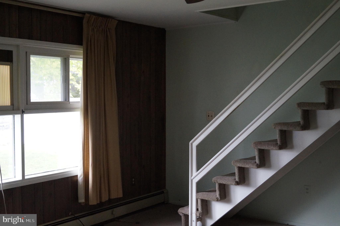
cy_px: 113
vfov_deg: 31.9
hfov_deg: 46.4
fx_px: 396
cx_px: 170
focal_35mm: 42
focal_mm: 28
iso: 3200
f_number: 4.5
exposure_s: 1/160
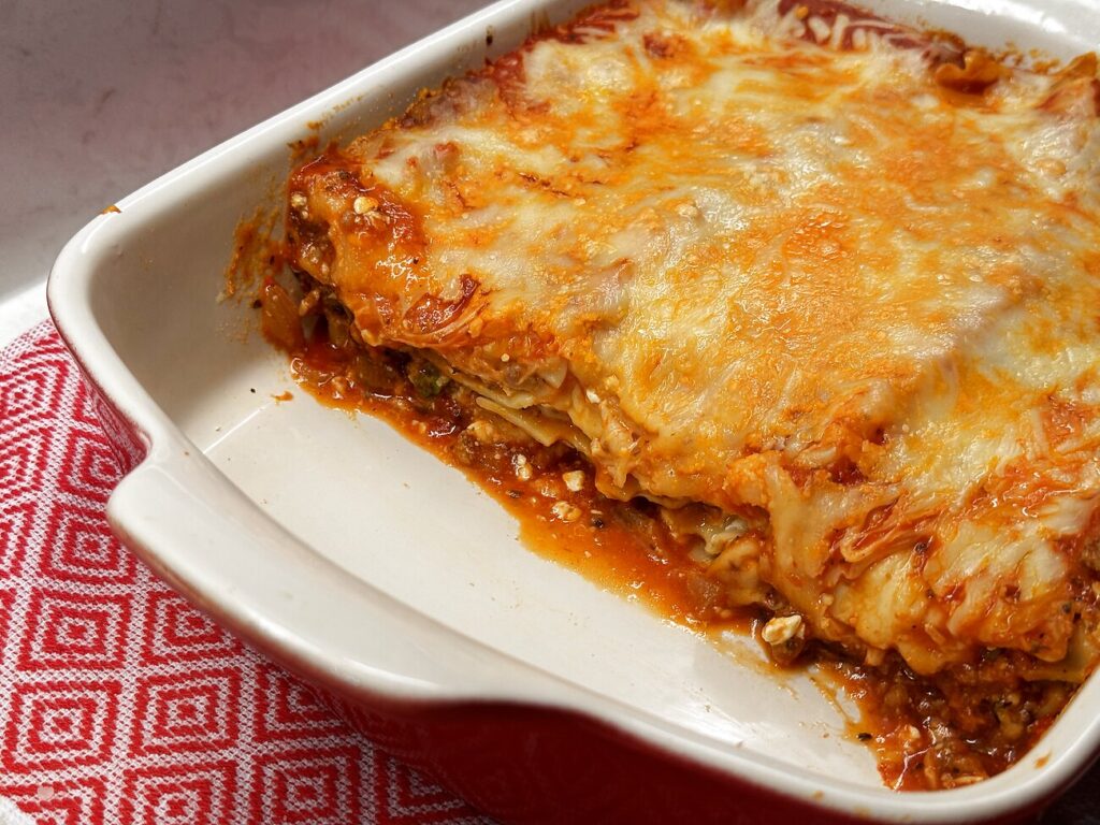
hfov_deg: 39.7
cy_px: 412
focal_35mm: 48
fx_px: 1525
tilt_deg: -39.8
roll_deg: -4.3
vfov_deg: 30.3
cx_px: 550
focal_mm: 6.76
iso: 50
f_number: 1.78
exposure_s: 1/60
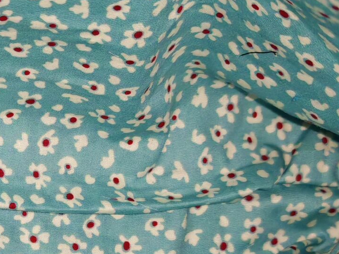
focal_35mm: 96
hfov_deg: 19.8
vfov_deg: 15.4
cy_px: 164
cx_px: -11
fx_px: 940
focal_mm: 6.67
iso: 1000
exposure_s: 1/110
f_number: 1.9
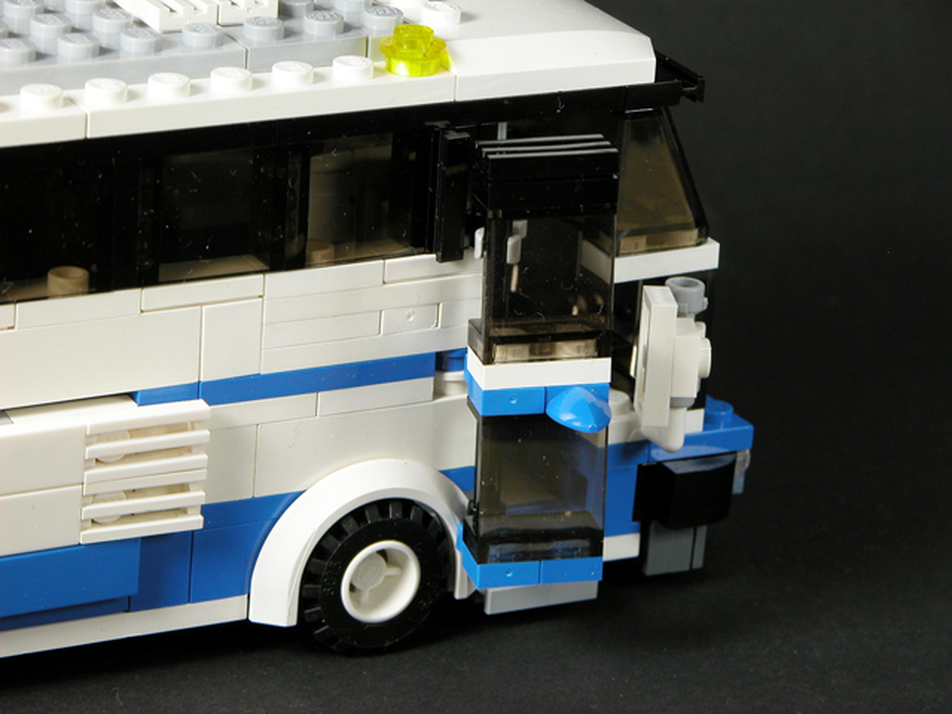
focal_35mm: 176
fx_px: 4840
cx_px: 476
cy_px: 357
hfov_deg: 11.2
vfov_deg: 8.4
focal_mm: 44.7
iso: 100
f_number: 6.3
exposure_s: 1/8
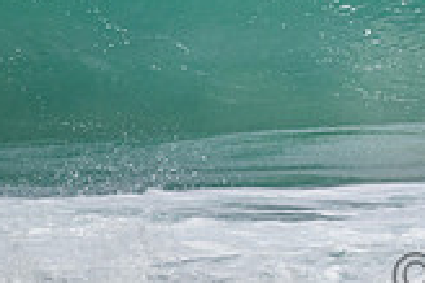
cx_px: 593
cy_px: -154
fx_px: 33435
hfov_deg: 0.7
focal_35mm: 2835
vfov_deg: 0.5
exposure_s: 1/2000
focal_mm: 800
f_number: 11
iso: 1000
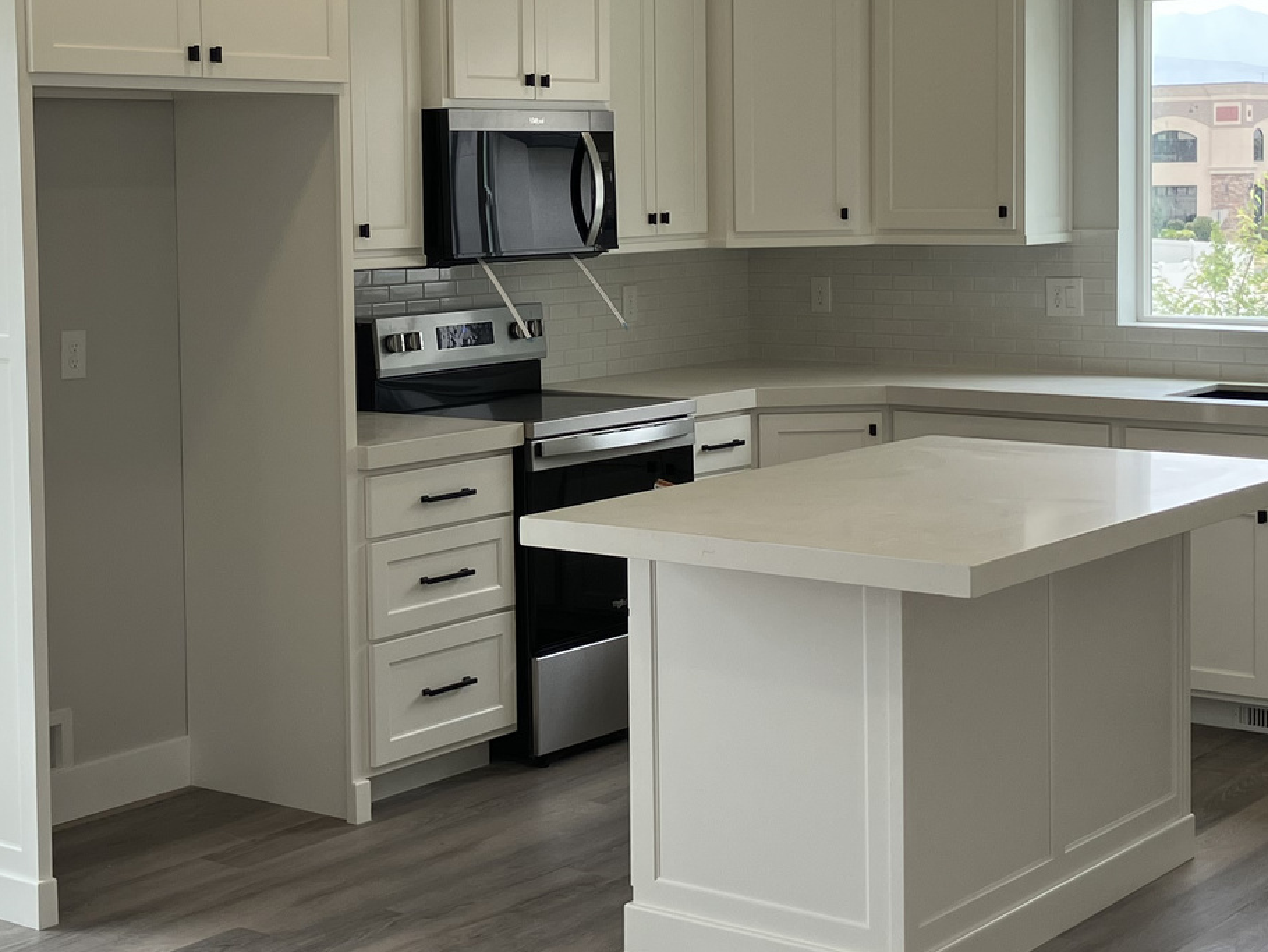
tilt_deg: -3.3
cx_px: 493
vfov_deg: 23.2
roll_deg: +2.2
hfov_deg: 30.6
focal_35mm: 63
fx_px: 2308
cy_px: 351
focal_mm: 3.99
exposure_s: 1/219
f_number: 1.8
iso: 25
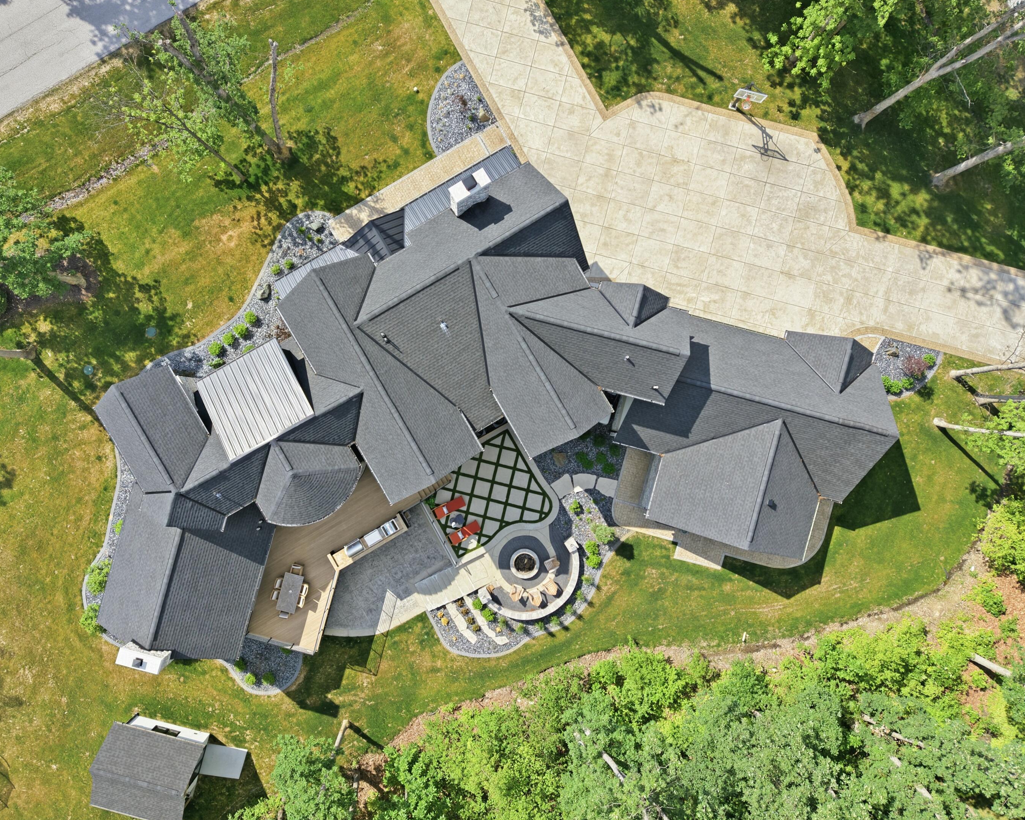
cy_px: 405
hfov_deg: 65.9
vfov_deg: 54.9
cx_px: 463
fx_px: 789
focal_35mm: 26
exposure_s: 1/4000
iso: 310
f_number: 1.8
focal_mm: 8.7
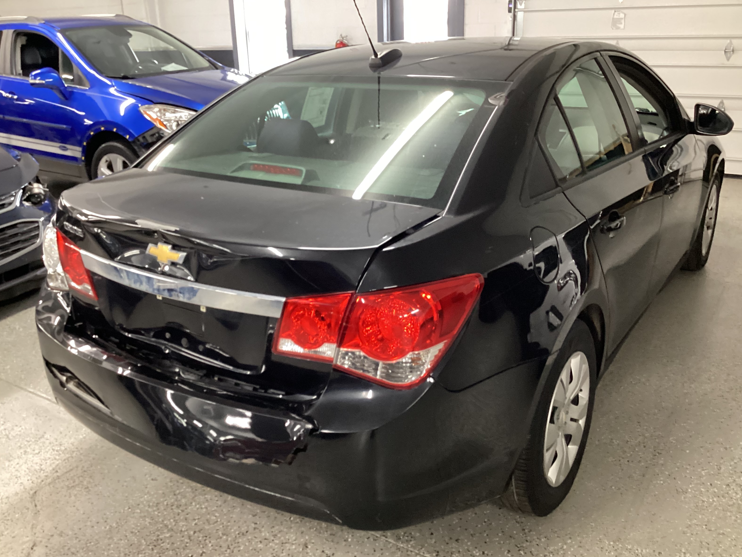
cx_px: 361
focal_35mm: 32
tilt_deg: -22.3
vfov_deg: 44.2
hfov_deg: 56.8
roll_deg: +2.2
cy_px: 286
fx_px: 686
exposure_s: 1/25
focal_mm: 3.3
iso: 400
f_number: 2.4
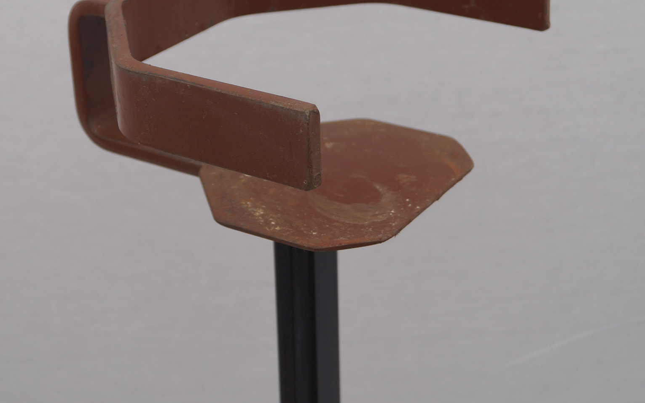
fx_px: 1441
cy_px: 84
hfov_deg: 25.2
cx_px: 293
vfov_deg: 15.8
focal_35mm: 82
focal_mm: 30
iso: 125
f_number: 4.5
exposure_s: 1/160
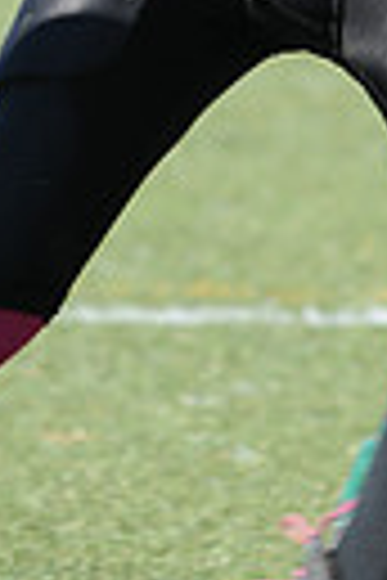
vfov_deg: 1.0
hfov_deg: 0.7
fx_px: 32554
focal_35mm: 2019
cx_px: 88
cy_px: -378
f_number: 5.6
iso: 200
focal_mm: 300
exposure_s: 1/500
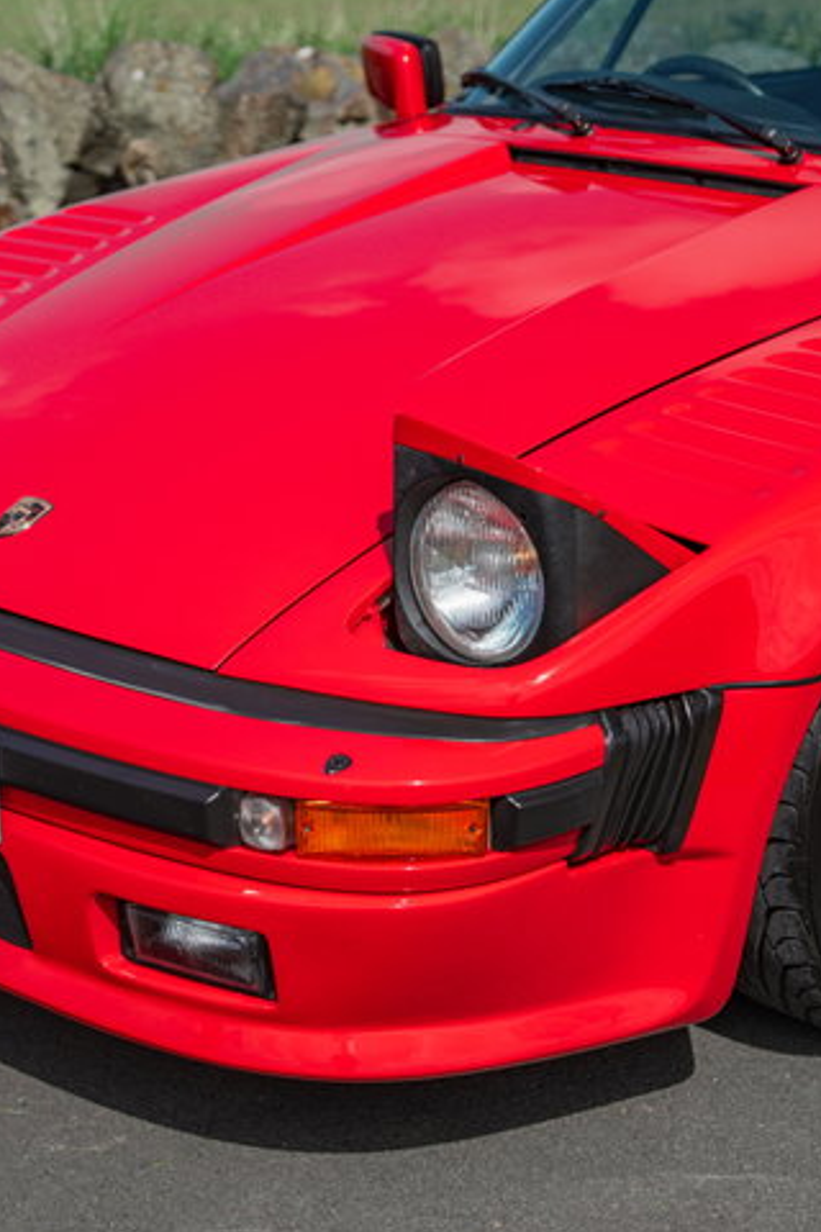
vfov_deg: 25.4
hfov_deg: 17.1
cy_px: 626
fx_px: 2736
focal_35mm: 80
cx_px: 422
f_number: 2.8
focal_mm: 50
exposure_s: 1/2000
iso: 100
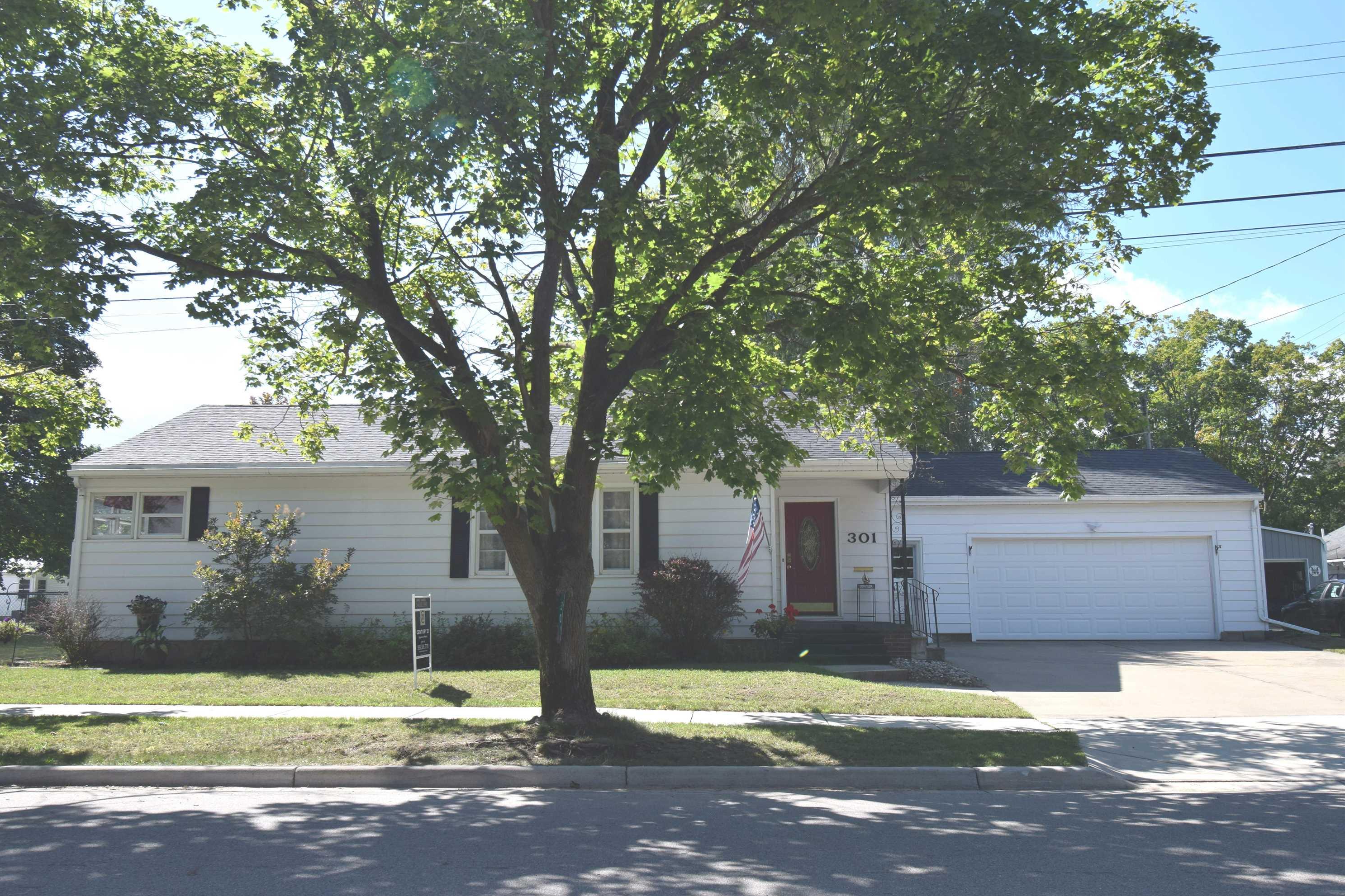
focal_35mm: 31
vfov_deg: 42.3
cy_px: 440
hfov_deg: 60.3
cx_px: 651
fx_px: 1158
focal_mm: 20
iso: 200
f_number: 9
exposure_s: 1/320
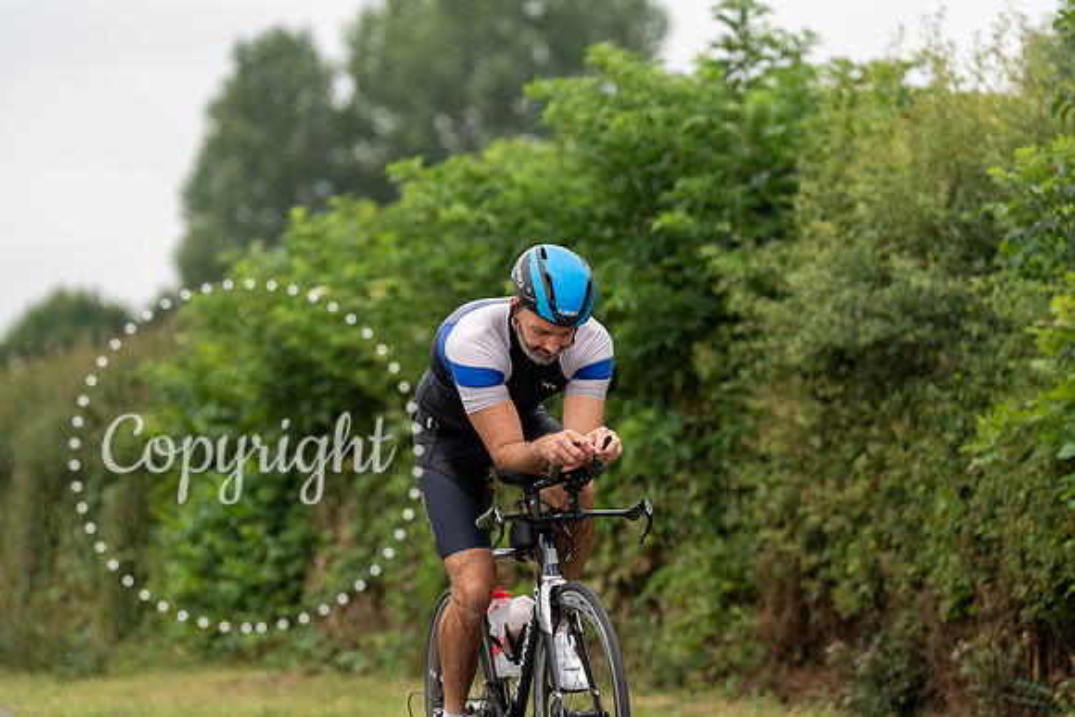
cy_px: 358
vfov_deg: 8.9
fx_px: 4599
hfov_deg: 13.3
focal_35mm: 154
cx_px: 538
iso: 320
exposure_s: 1/400
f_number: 3.2
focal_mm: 154
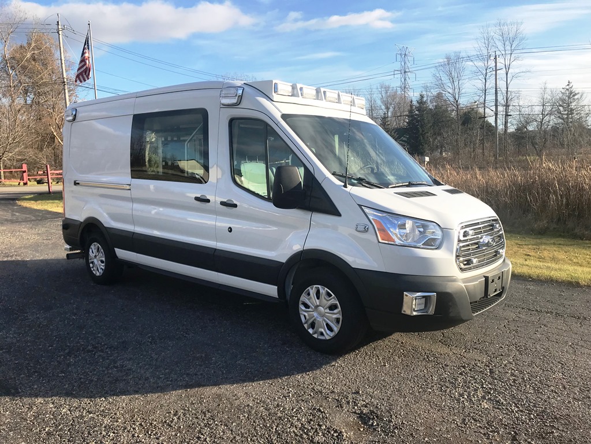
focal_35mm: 28
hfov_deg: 63.4
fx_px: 478
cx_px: 296
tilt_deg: -6.2
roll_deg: +1.0
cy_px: 222
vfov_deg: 49.7
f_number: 1.8
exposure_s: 1/1389
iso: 20
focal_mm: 3.99
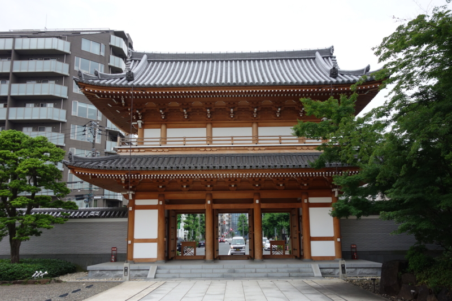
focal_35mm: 34
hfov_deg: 55.8
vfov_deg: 38.9
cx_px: 226
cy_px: 150
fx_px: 427
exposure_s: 1/200
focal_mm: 12.62
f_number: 2.8
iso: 250
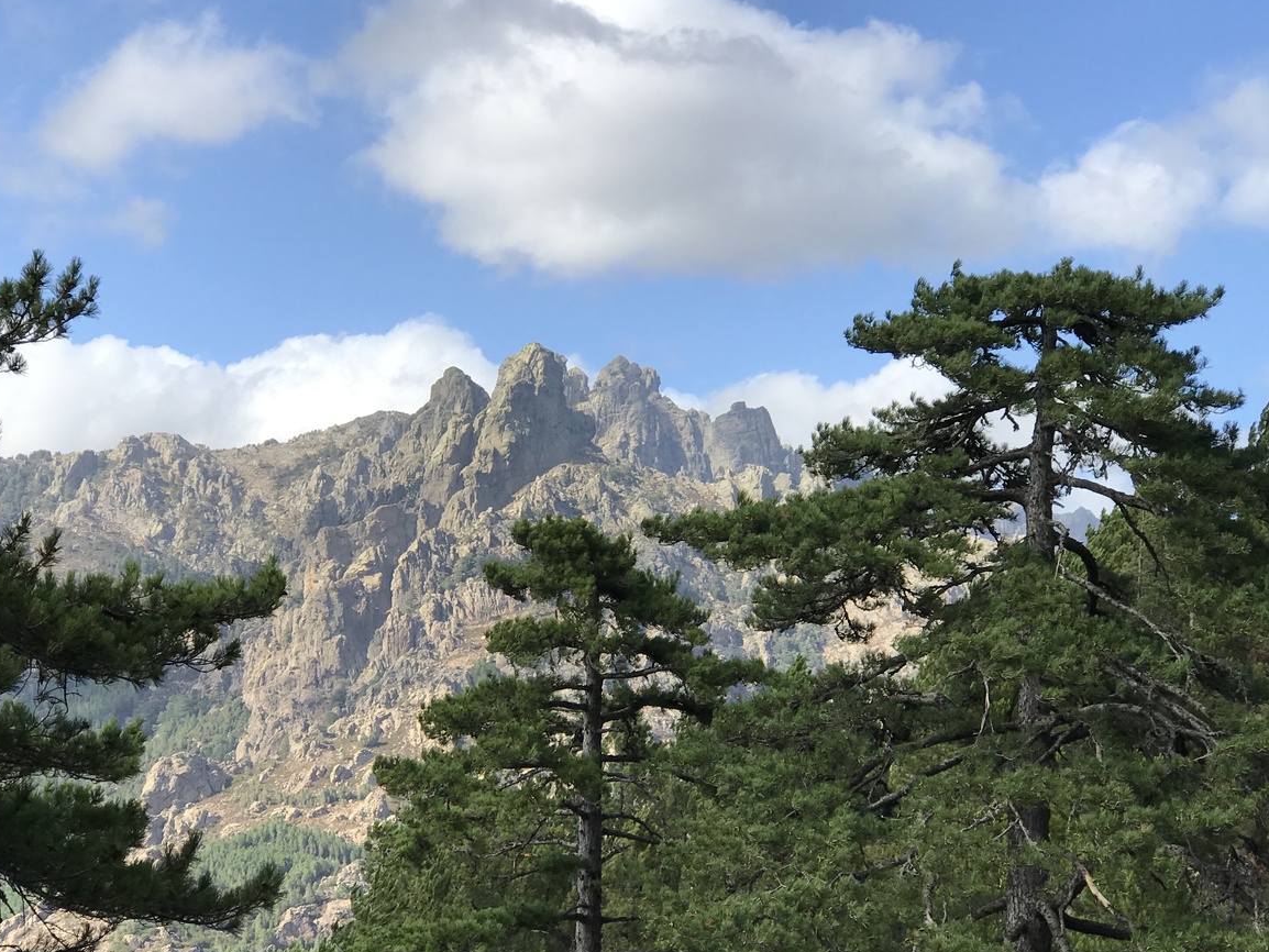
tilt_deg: +6.5
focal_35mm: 79
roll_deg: -1.7
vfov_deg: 18.7
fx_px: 2897
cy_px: 563
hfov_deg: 24.7
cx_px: 602
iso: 20
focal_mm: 6.6
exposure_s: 1/606
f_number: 2.8
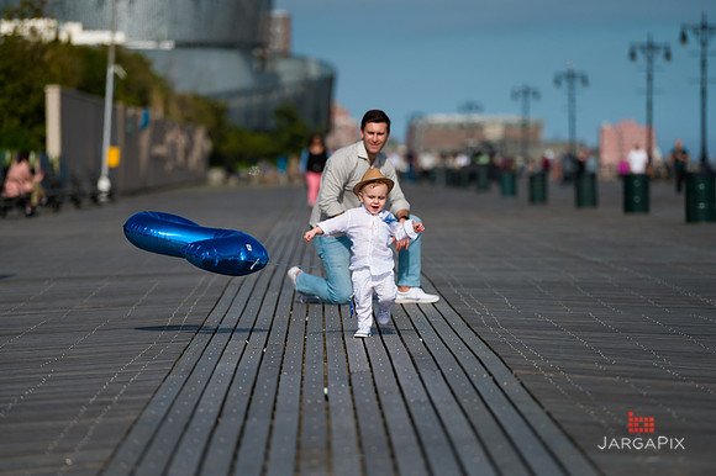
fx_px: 3975
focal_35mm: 200
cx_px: 358
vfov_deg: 6.9
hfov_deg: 10.3
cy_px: 238
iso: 200
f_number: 4
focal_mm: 200
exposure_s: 1/6400
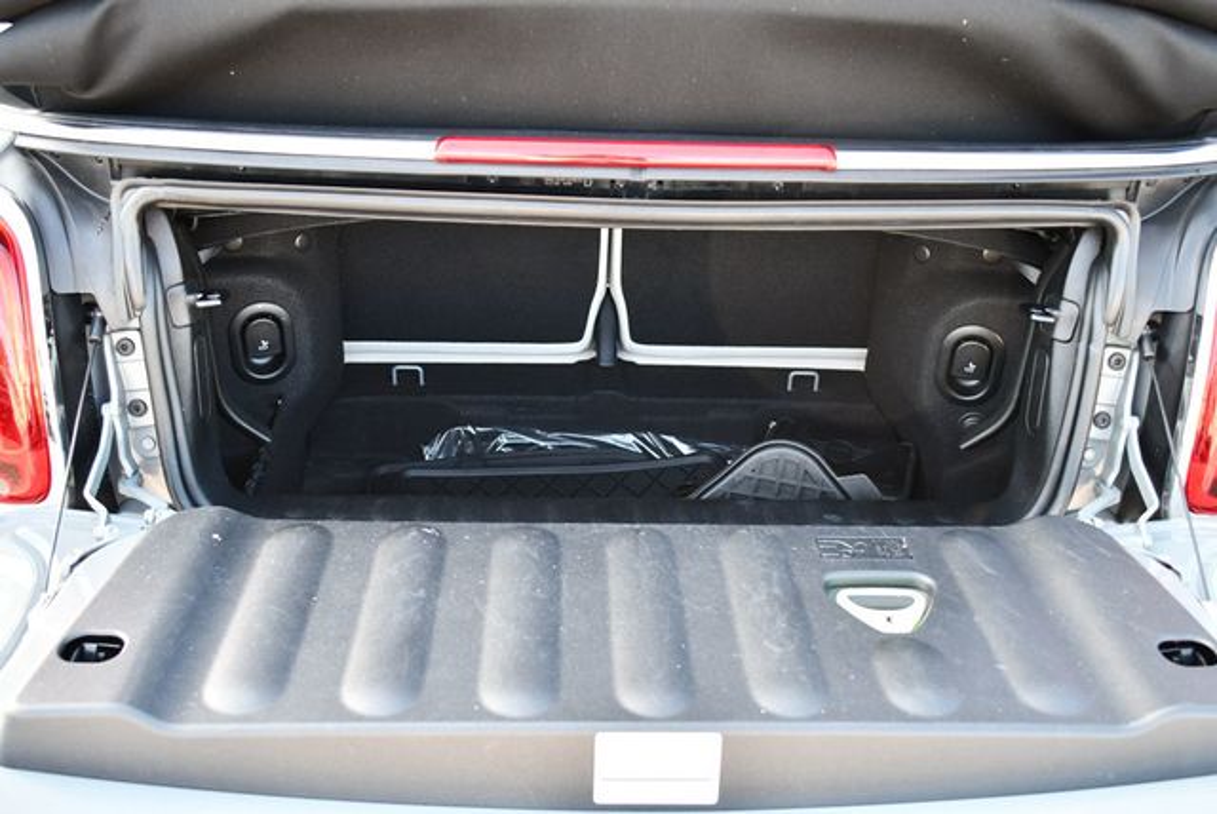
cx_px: 608
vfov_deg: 36.9
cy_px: 407
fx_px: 1218
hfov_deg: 53.1
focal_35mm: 36
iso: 800
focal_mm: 18
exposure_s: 1/200
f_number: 3.5
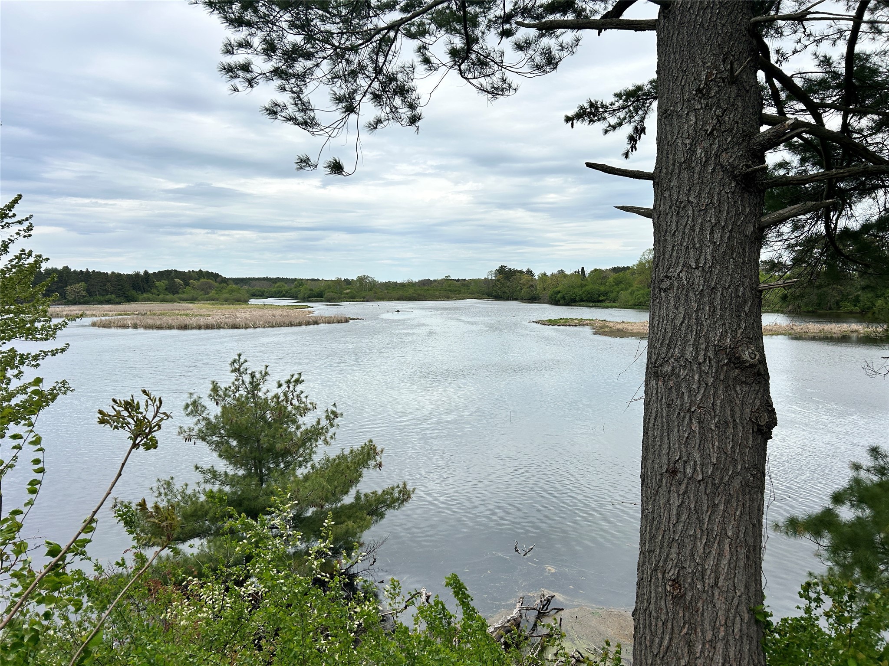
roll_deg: +1.4
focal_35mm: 26
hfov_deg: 67.3
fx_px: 668
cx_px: 444
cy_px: 333
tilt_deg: -1.5
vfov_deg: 53.1
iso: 50
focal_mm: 5.7
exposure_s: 1/4630
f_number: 1.5
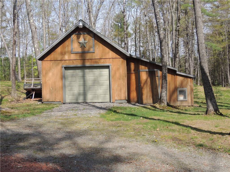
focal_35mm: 50
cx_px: 115
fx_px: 332
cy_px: 86
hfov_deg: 38.2
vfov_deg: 29.1
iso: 100
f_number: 3.6
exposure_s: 1/640
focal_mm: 8.9
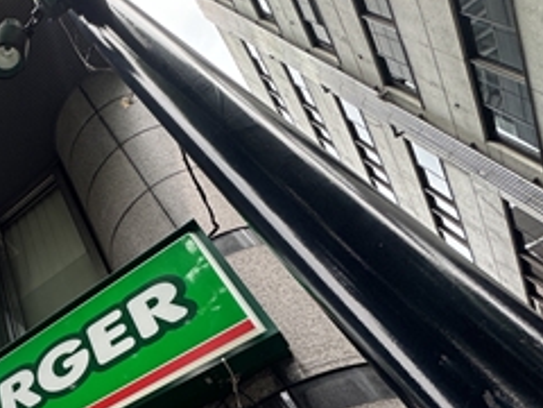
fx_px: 549
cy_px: 390
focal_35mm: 35
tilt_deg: +45.2
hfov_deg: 39.1
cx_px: -102
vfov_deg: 37.2
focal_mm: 2.22
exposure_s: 1/274
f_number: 2.2
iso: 40
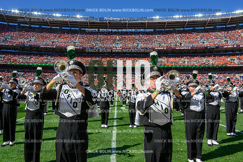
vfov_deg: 51.3
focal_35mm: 25
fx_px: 169
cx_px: 119
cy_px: 81
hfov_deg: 71.5
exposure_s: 1/2500
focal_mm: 24
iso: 1000
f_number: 8
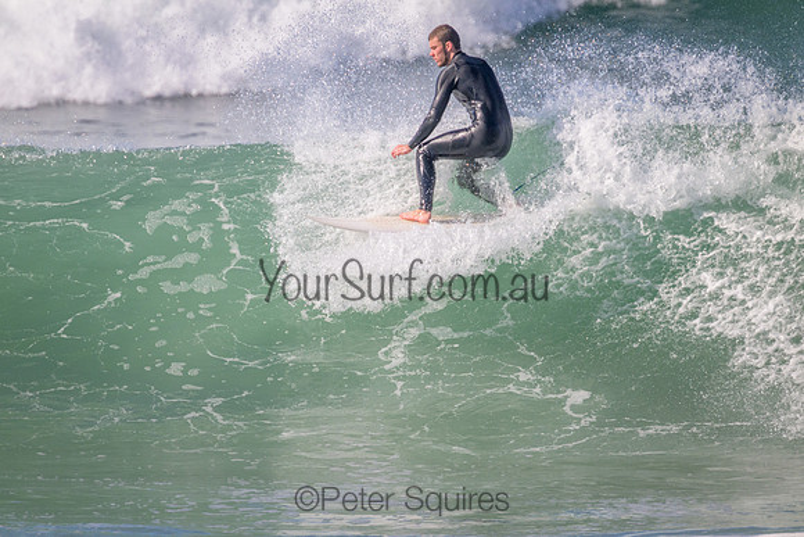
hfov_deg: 2.6
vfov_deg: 1.7
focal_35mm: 800
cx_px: 402
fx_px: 17870
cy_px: 268
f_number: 11
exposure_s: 1/2000
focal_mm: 800
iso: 1250
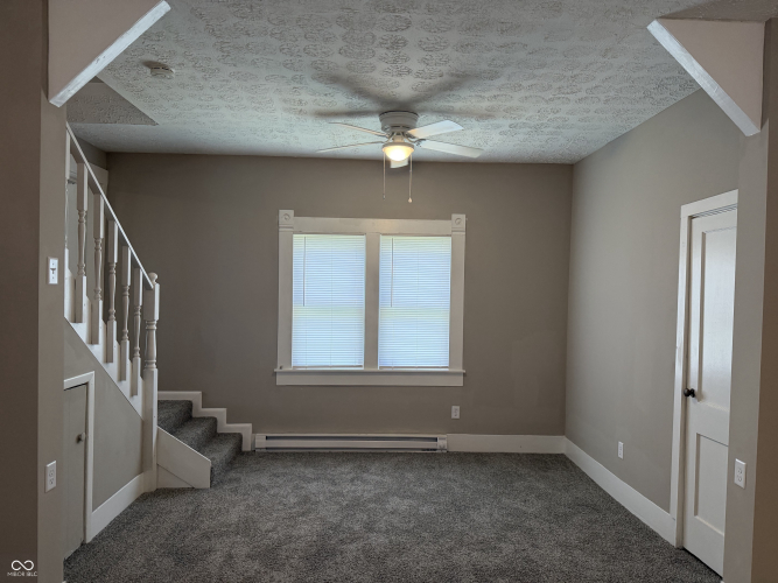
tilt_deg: -0.8
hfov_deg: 71.6
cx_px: 389
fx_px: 539
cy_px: 292
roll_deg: -0.8
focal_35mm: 24
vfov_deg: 56.8
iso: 320
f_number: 1.78
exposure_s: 1/120
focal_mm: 6.76
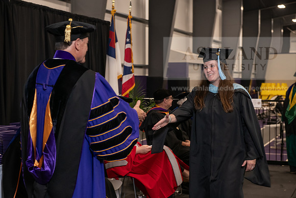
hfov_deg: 28.8
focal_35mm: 70
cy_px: 99
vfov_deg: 19.5
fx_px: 576
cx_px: 148
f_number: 5
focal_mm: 70
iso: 2000
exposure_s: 1/125
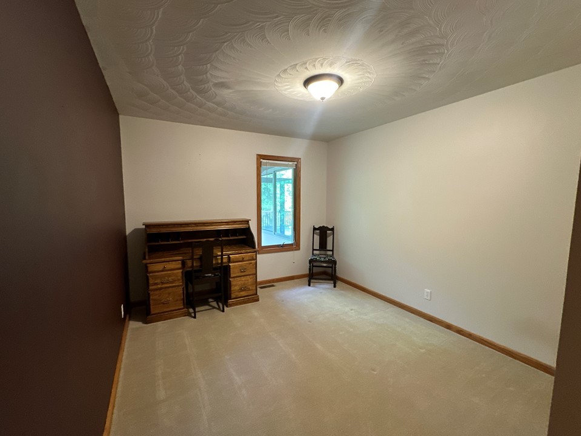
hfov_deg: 98.1
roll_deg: +0.3
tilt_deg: -7.6
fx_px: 252
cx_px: 281
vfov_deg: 81.7
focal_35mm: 15
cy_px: 224
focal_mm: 2.22
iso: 640
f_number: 2.2
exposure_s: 1/60
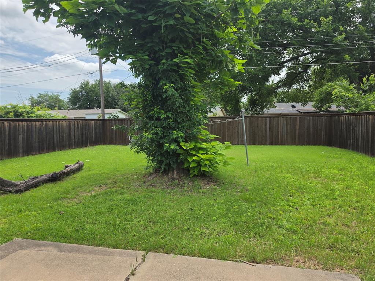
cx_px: 188
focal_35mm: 23
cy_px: 140
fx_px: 249
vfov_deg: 58.9
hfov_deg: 73.9
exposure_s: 1/7329
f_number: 1.4
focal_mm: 6.5
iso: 64
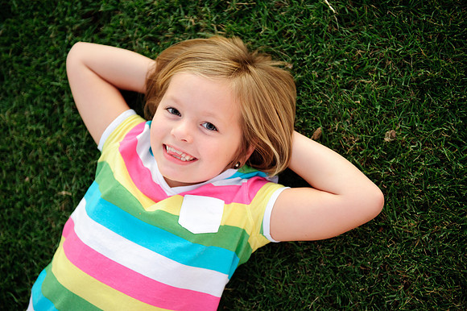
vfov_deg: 23.4
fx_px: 752
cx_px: 234
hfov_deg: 34.5
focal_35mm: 58
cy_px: 156
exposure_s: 1/125
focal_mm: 58
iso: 1000
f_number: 2.8
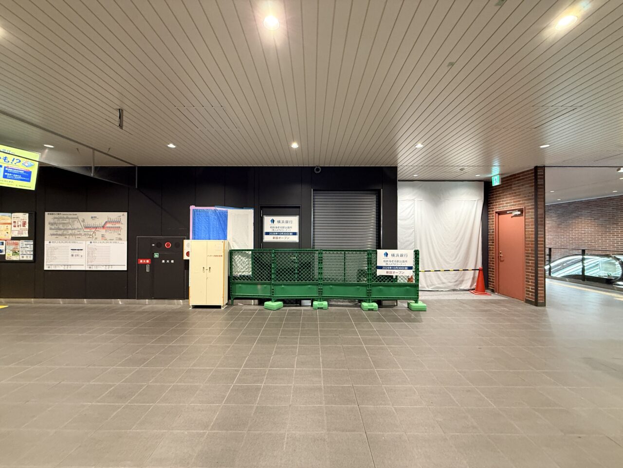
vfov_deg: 85.7
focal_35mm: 14
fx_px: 252
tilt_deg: +0.9
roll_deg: -0.1
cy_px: 234
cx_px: 312
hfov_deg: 102.1
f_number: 2.2
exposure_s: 1/50
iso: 250
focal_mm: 2.22
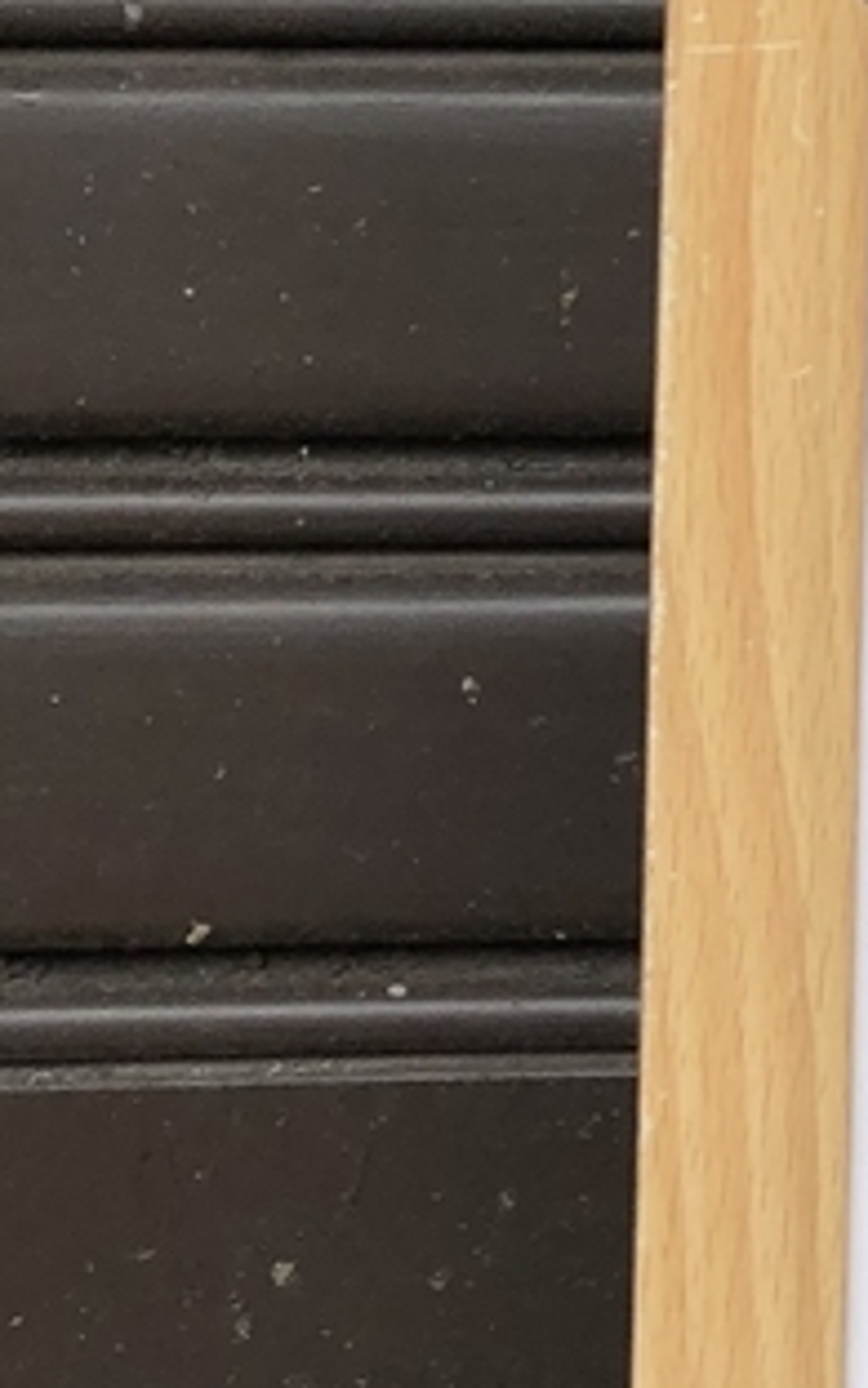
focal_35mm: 114
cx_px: 1910
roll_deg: +0.7
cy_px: -645
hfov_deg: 10.3
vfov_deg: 16.7
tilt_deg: +3.3
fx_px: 4315
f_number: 1.8
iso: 25
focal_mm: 4
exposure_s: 1/120
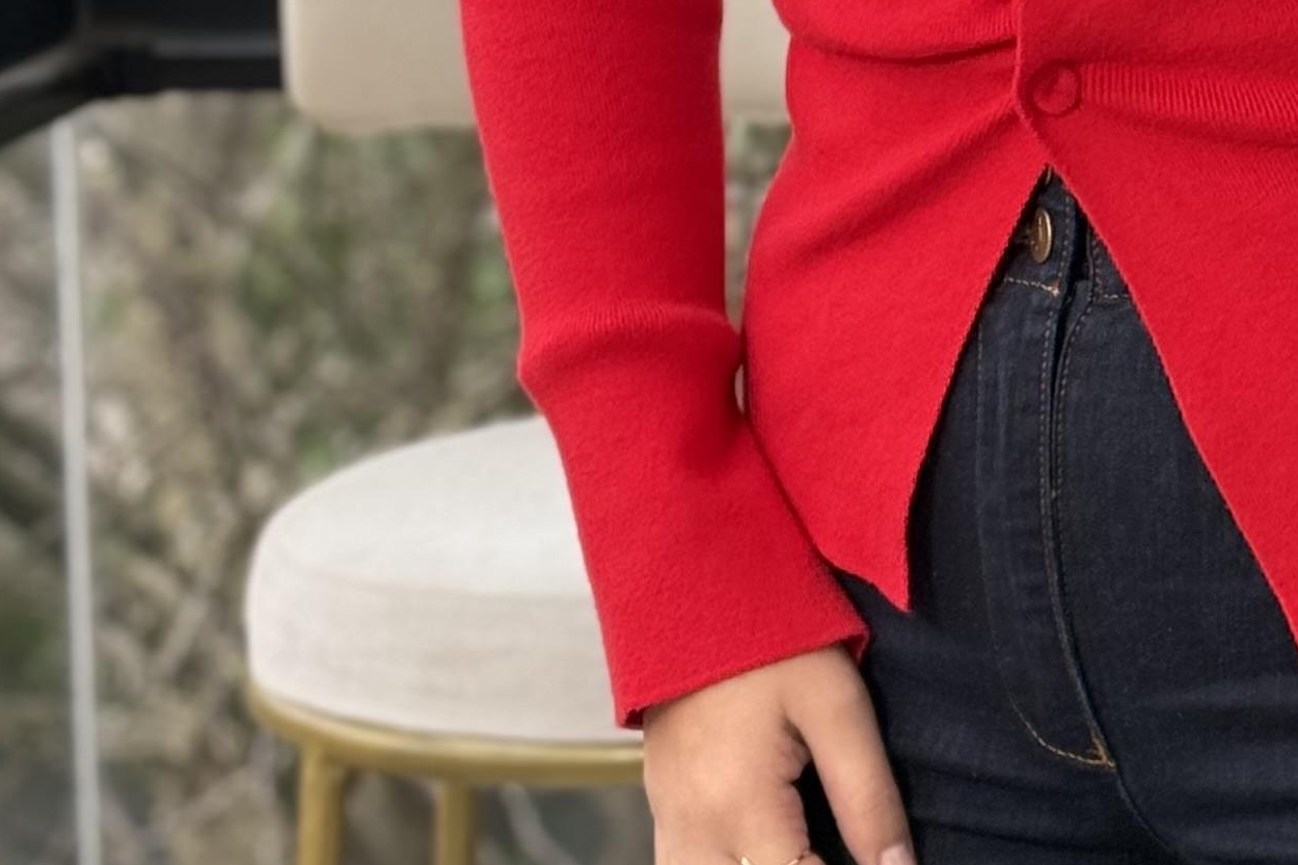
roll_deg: +1.4
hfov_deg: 12.6
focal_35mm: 161
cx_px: 1333
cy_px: -171
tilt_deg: -18.6
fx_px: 5804
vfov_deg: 8.4
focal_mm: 6.76
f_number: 1.78
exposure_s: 1/242
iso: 100
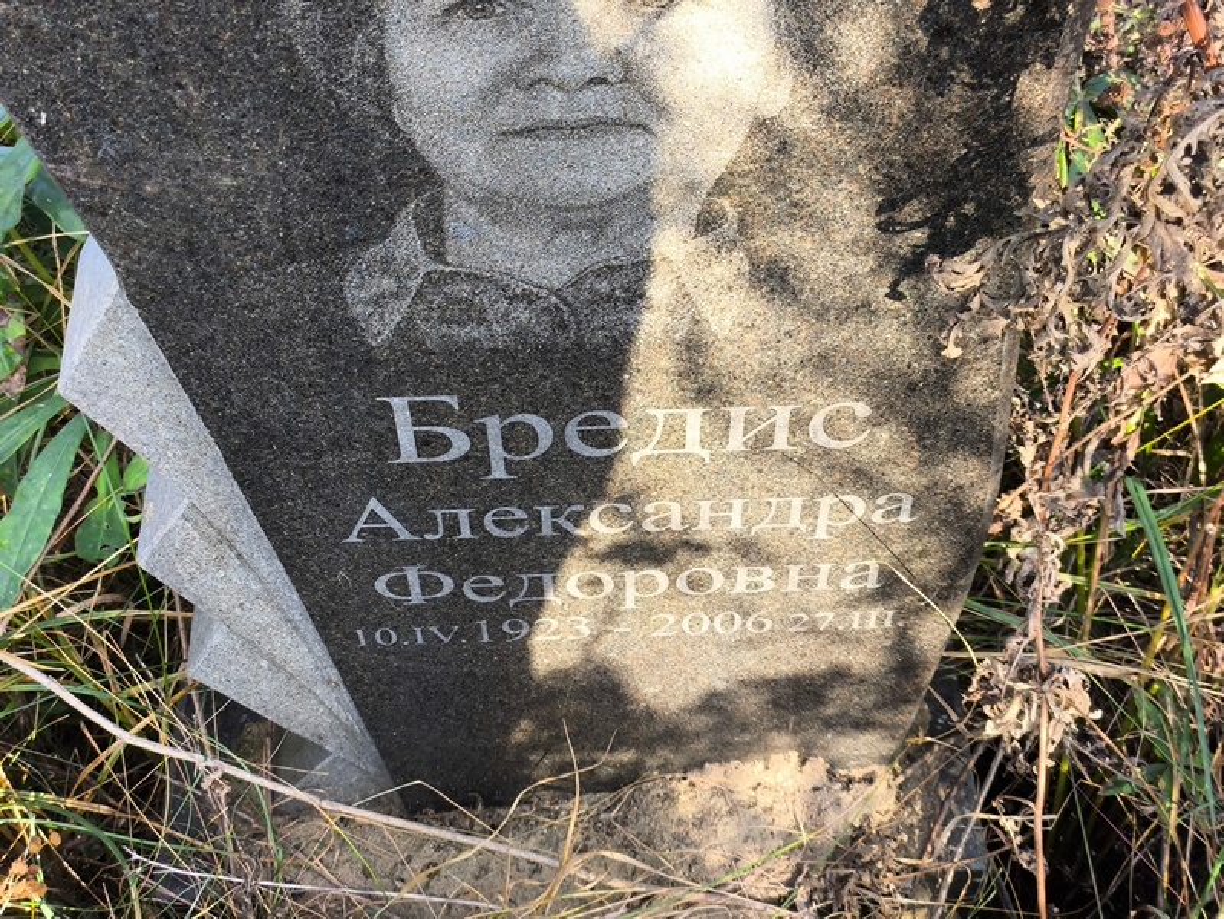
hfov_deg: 38.2
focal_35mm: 50
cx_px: 612
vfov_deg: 29.1
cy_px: 460
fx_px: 1769
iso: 50
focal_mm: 4.71
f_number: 1.7
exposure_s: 1/118
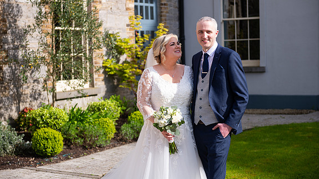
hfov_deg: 30.2
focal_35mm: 70
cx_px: 160
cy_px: 83
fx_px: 592
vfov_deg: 17.2
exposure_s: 1/500
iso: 80
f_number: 3.5
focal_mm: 66
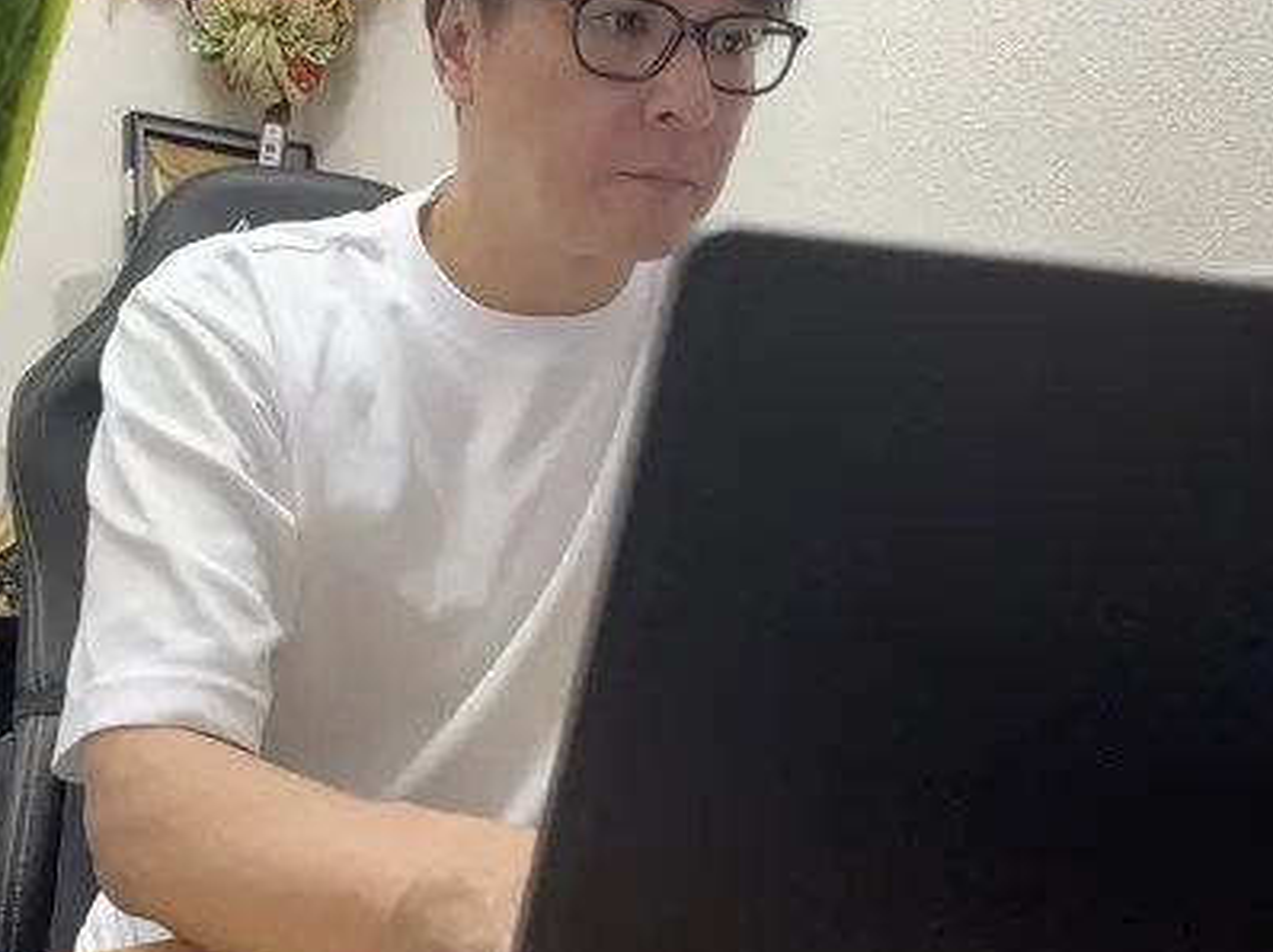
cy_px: 438
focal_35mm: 37
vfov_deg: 38.6
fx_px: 1360
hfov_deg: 50.1
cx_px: 585
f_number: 1.9
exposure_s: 1/50
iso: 125
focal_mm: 2.69
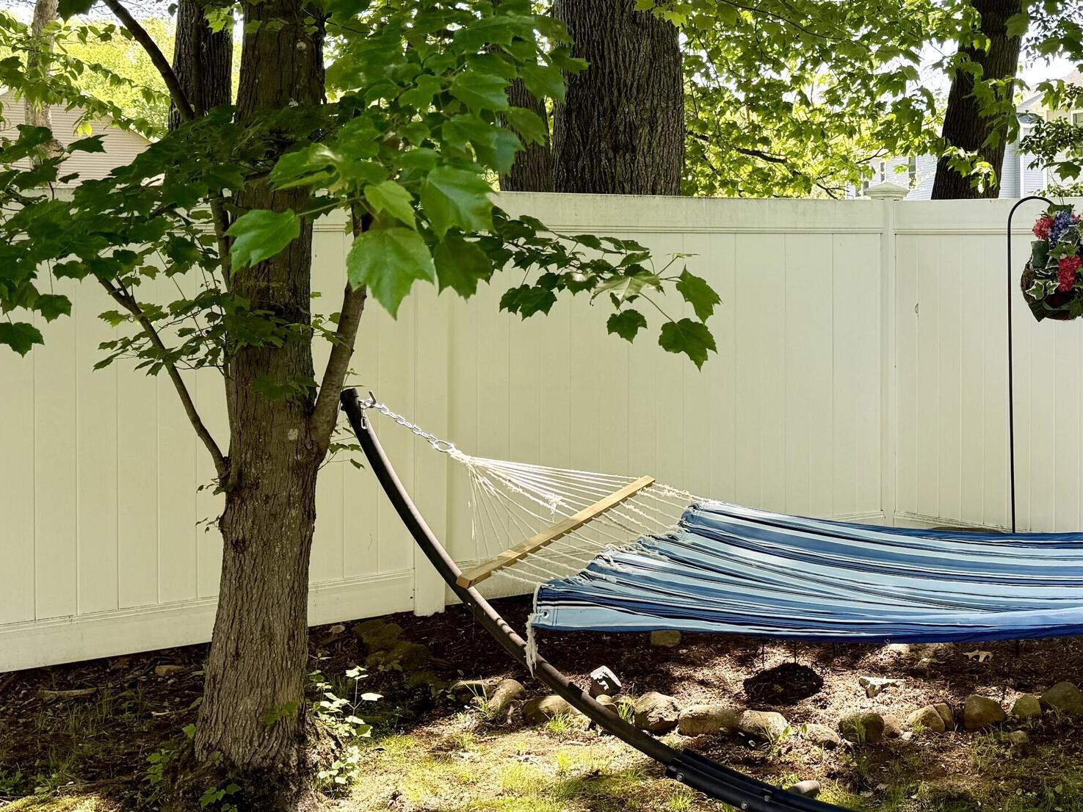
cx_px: 921
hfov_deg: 36.4
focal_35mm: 50
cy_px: 265
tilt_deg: -0.1
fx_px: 1564
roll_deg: +0.6
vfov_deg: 28.9
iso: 100
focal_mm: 6.76
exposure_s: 1/643
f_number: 1.78
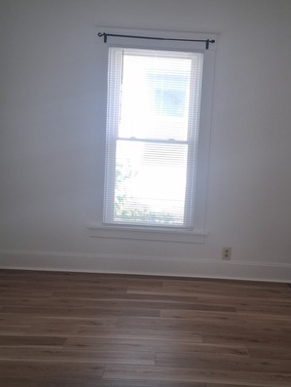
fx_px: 515
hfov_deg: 31.4
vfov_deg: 41.2
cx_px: 176
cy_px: 183
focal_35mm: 46
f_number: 1.8
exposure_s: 1/100
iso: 80
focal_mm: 3.98
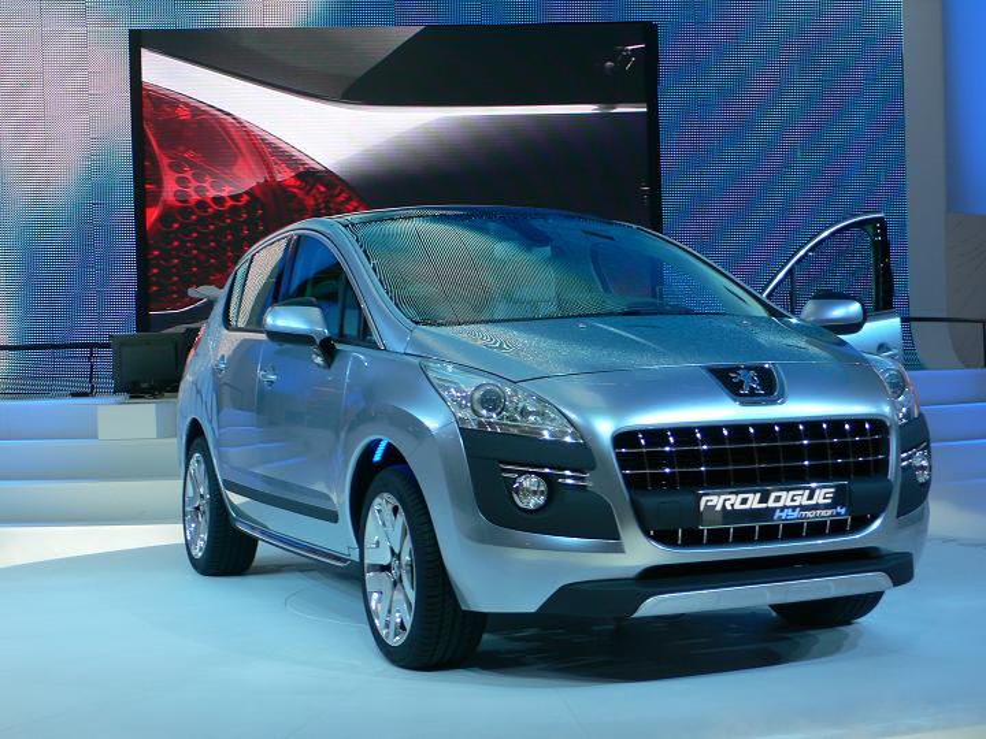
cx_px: 493
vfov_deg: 25.2
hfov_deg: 33.2
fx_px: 1652
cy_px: 370
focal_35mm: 58
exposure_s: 1/100
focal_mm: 10.8
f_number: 3.6
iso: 80
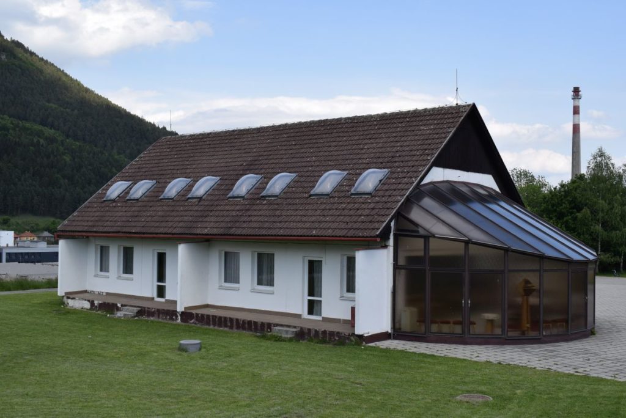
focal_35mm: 40
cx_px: 313
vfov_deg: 33.1
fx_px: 705
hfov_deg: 47.9
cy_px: 209
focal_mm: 27
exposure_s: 1/320
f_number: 9
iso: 200
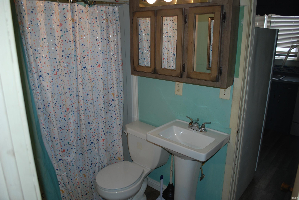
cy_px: 100
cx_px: 150
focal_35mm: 27
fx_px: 225
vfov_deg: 48.0
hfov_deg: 67.3
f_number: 3.5
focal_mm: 18
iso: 100
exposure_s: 1/60
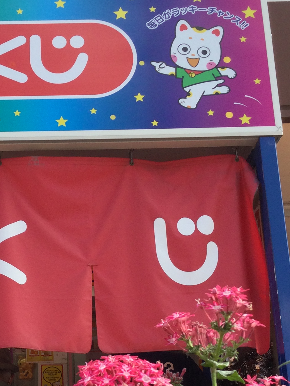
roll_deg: -0.5
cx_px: 17
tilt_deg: +18.4
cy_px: 278
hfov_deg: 19.7
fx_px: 815
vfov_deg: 26.4
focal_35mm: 73
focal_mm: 3.3
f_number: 2.4
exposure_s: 1/668
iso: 25
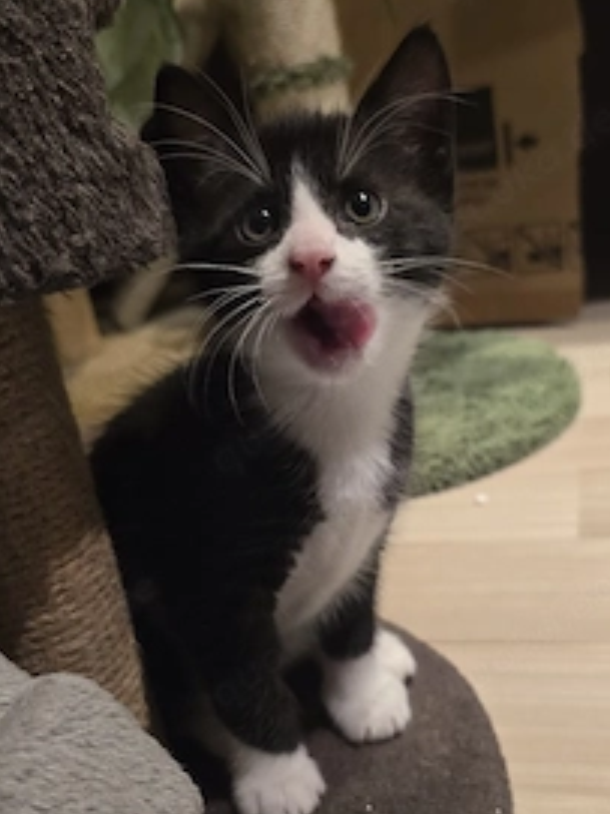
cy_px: 439
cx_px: 364
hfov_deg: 41.6
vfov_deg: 53.9
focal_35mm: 34
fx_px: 799
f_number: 1.7
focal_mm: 6.3
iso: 640
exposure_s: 1/60.2
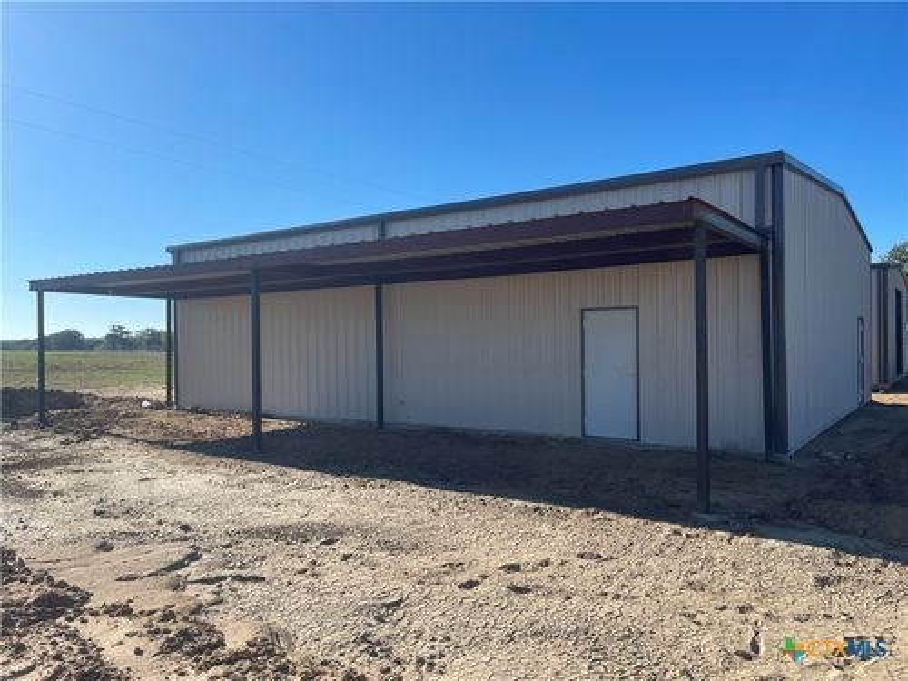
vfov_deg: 53.1
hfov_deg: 67.3
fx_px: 682
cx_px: 454
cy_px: 340
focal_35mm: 26
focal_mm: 5.1
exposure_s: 1/3003
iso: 32
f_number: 1.6
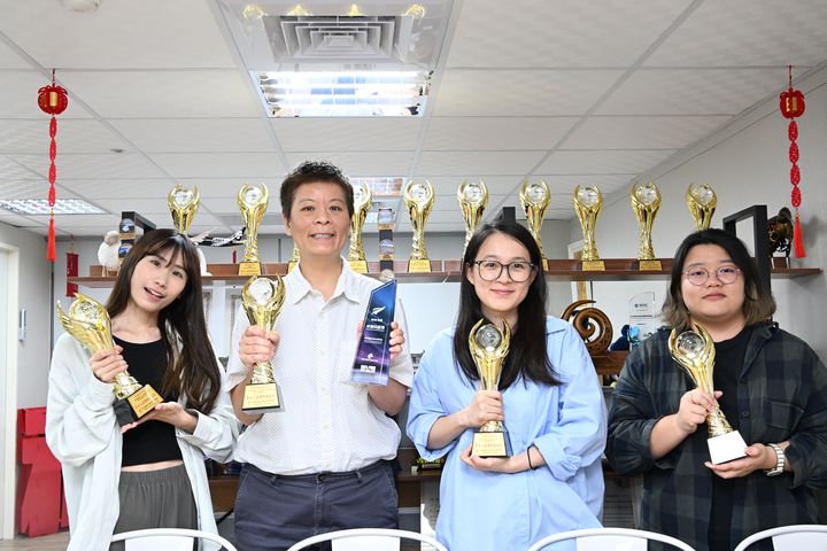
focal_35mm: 38
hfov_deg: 50.4
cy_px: 276
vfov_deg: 34.8
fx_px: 879
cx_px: 414
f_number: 6.3
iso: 1600
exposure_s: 1/80
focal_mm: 25.5
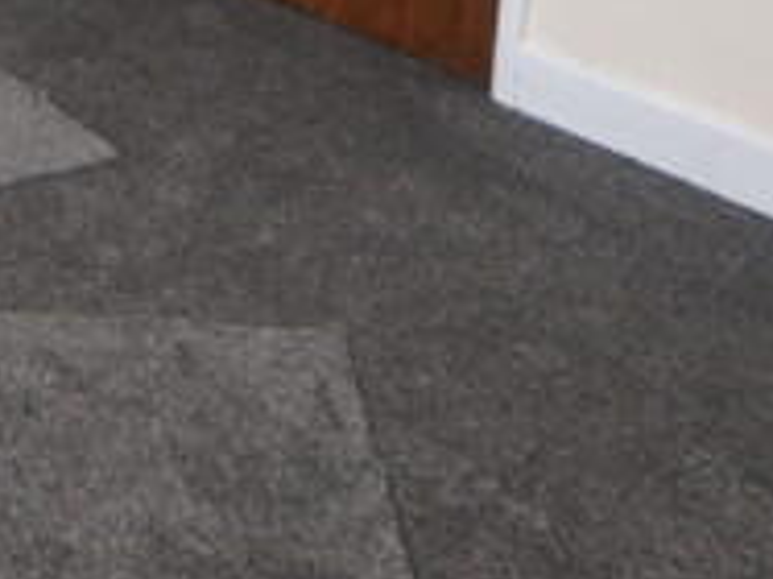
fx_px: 1763
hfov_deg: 24.1
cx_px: 83
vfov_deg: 15.1
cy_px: -581
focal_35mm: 79
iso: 450
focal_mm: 10
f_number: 4
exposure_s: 1/60
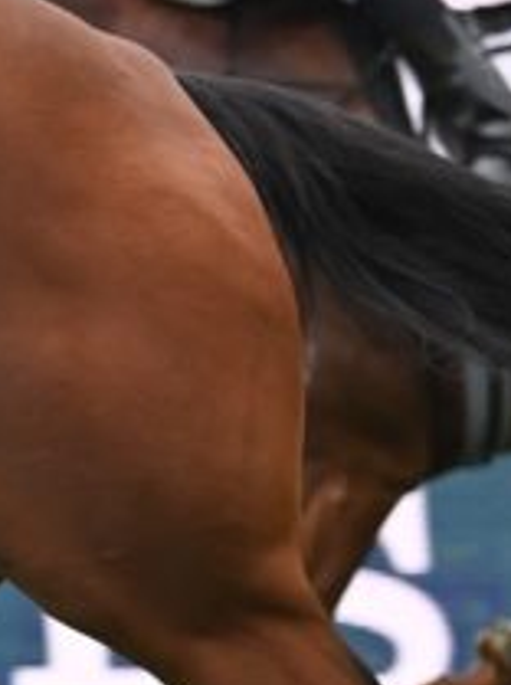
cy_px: 356
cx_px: -858
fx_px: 16308
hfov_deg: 1.8
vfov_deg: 2.4
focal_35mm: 826
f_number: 5
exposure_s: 1/1000
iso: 3200
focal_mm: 175
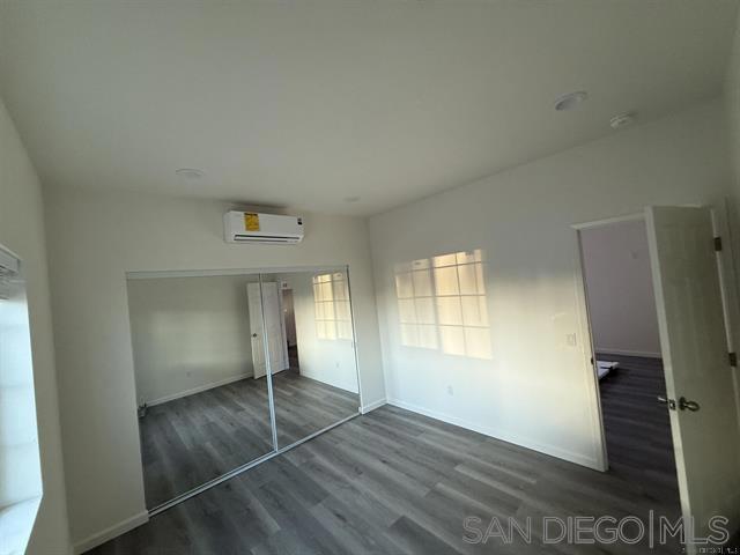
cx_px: 370
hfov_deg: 102.1
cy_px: 278
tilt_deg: +0.7
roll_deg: +4.8
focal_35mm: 14
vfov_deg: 85.7
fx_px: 299
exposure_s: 1/99
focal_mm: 2.22
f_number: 2.2
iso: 250
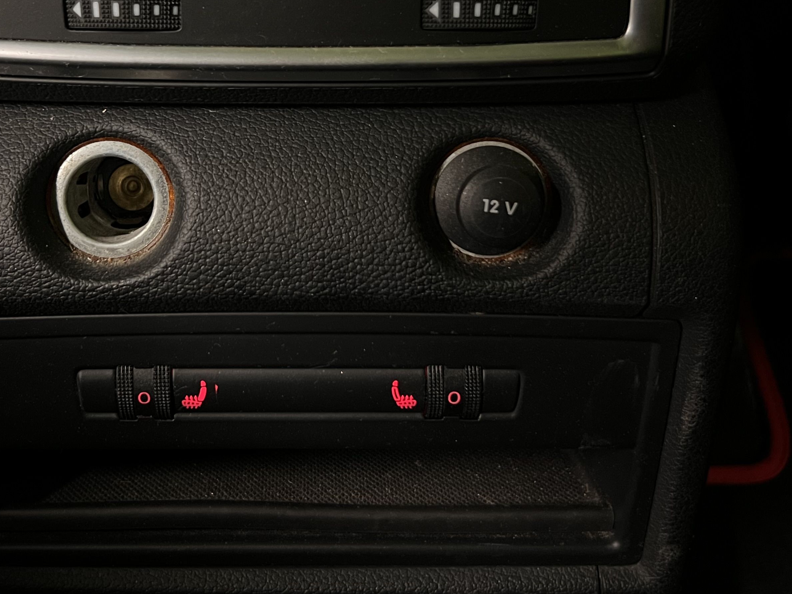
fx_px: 1007
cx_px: 298
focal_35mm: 44
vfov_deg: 32.4
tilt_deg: -41.8
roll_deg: -0.4
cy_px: 171
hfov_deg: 42.6
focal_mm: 5.7
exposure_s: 1/33
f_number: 1.5
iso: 400
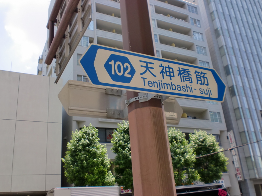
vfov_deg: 40.7
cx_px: 131
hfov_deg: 52.6
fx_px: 265
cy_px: 98
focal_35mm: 35
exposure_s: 1/500
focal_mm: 6.3
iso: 64
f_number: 3.1
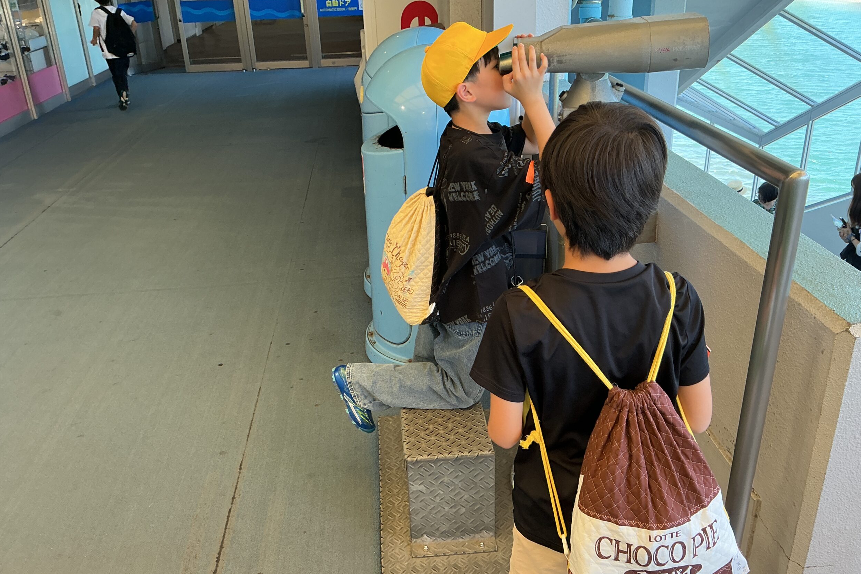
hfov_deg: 60.3
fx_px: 741
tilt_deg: -25.1
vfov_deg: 42.3
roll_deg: +1.4
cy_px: 302
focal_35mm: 31
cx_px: 428
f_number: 1.8
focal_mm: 3
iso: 50
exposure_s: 1/120
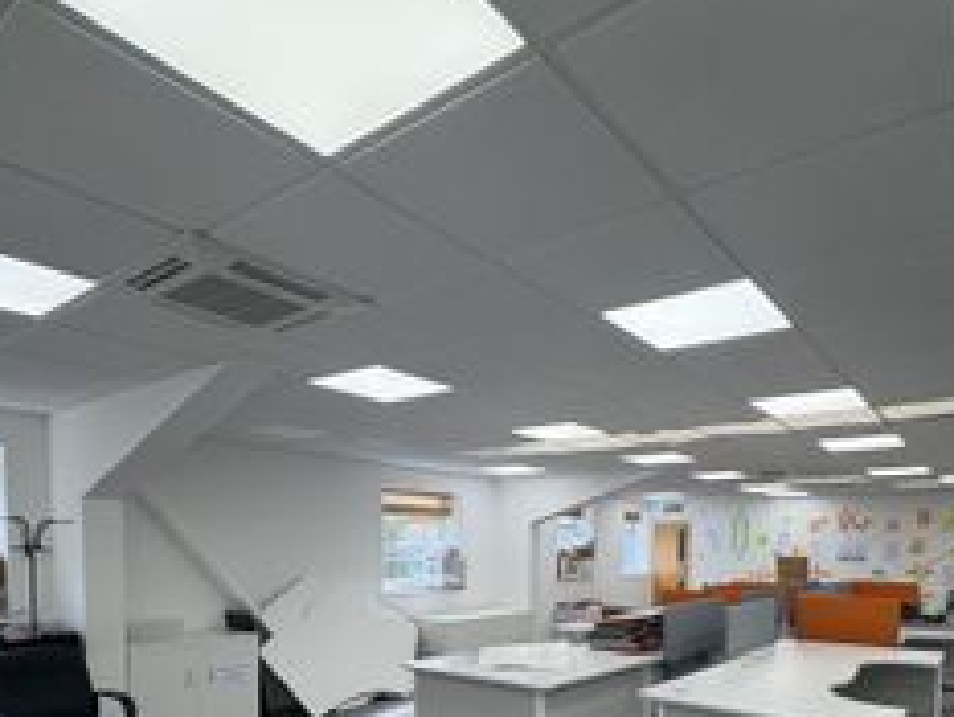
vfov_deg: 52.7
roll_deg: -0.1
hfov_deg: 71.5
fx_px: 662
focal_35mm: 24
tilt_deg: -2.8
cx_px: 512
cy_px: 586
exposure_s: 1/152
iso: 64
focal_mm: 2.22
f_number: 2.2
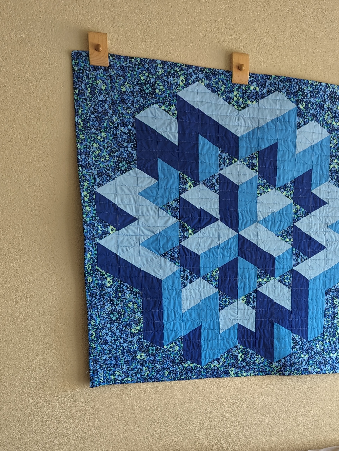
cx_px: 249
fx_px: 547
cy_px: 370
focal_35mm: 42
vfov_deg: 42.4
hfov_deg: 33.8
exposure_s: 1/23.8
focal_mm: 6.81
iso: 130
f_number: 1.85
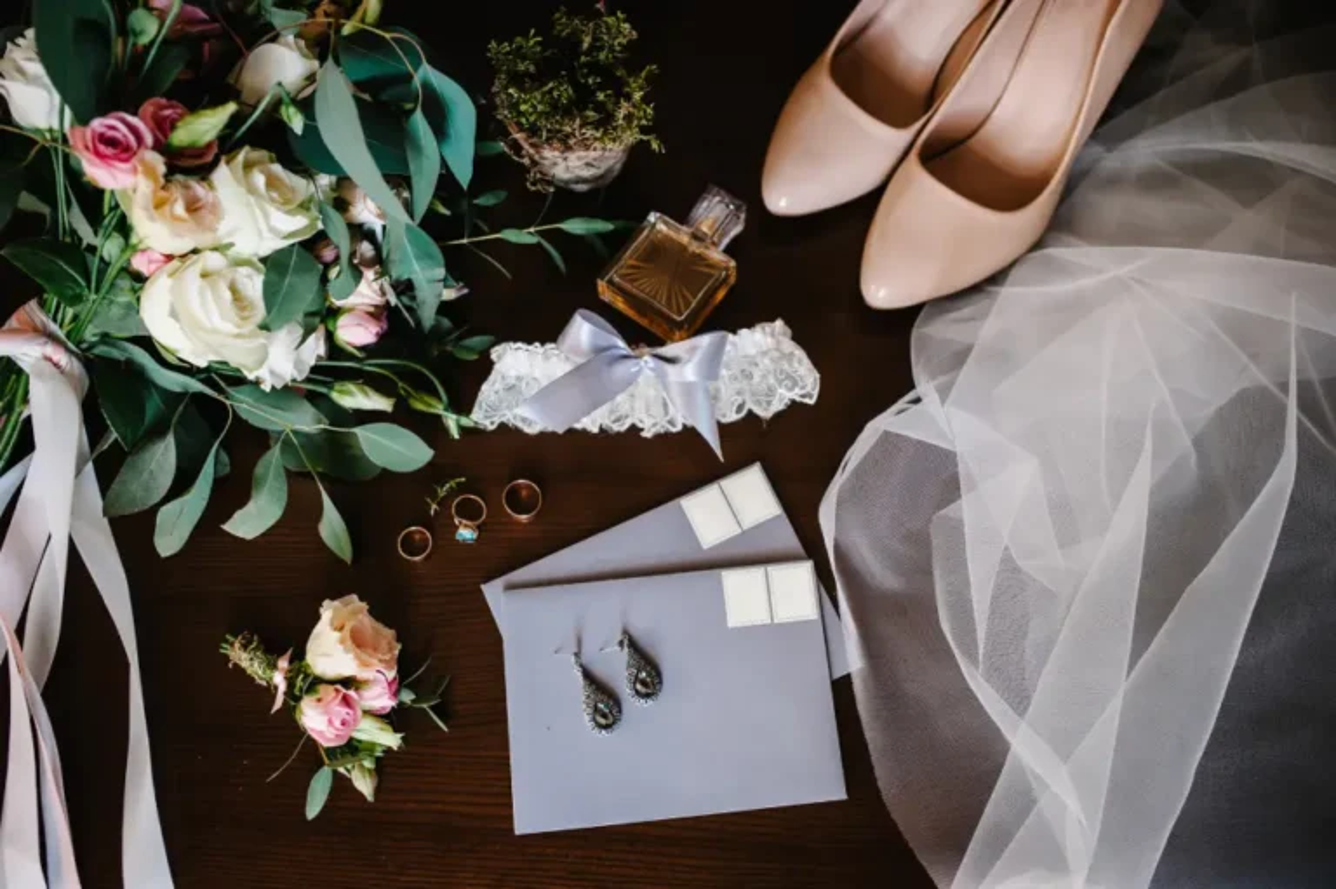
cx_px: 668
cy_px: 444
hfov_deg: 54.5
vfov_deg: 37.8
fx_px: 1298
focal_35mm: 35
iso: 400
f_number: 2.8
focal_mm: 35
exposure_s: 1/200
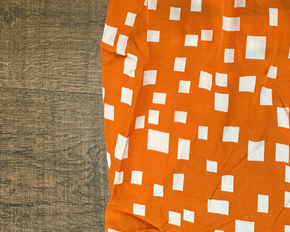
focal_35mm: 50
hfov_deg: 36.2
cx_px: 229
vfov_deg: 27.2
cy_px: -36
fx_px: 429
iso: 400
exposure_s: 1/50
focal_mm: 6.76
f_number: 1.78
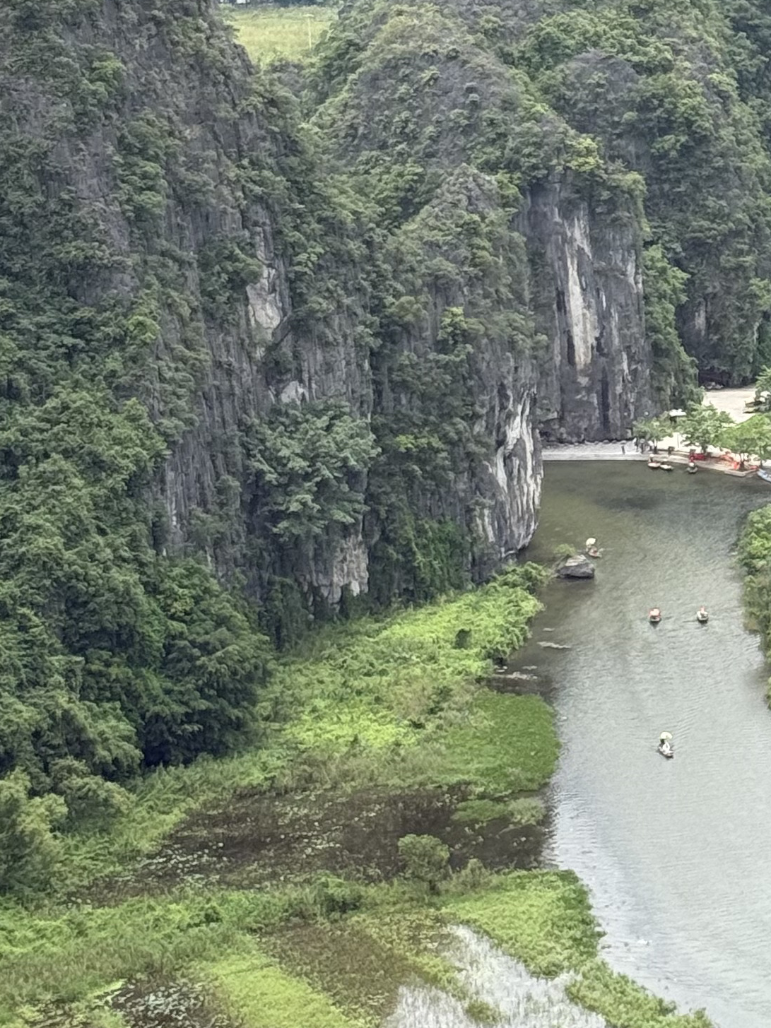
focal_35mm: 133
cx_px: 1055
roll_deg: +1.6
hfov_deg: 10.8
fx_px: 3950
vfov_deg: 14.8
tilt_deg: -10.7
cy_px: 295
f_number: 1.78
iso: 100
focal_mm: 6.76
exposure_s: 1/1931
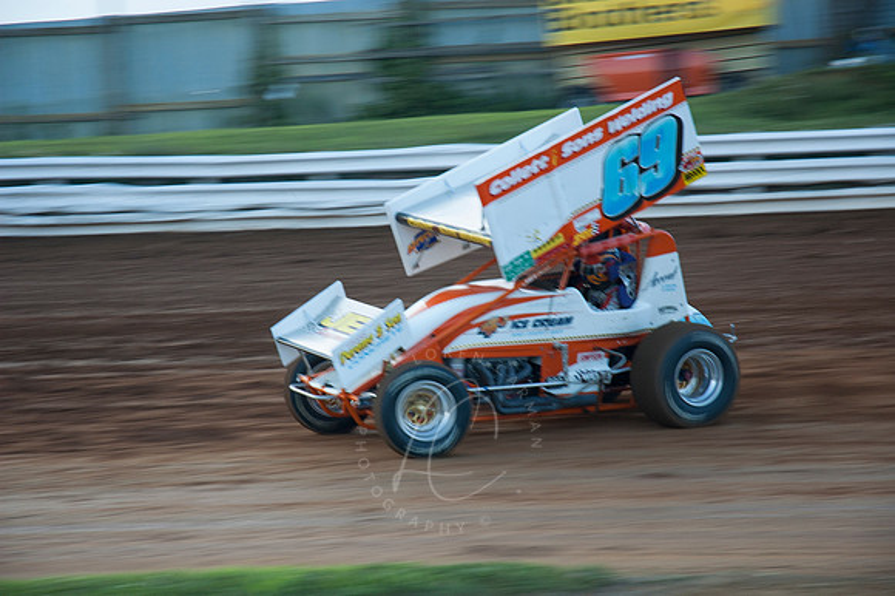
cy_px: 298
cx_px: 448
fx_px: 2609
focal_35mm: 105
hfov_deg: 19.5
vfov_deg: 13.0
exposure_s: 1/160
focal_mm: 70
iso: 200
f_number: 5
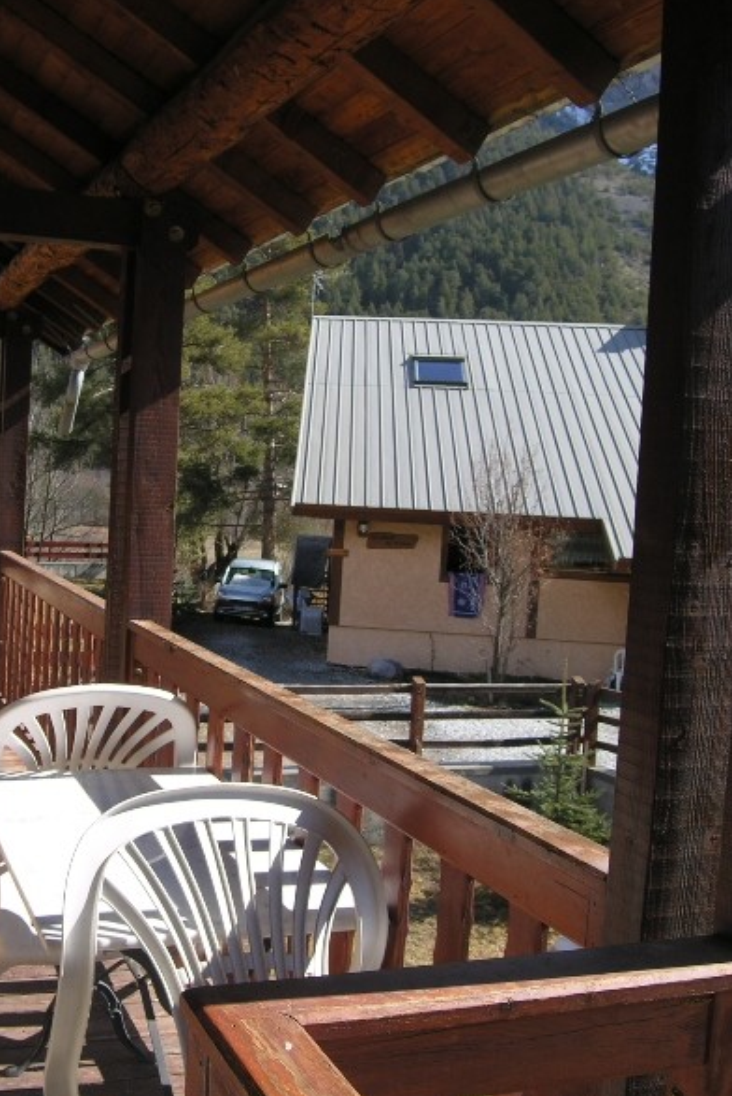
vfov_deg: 55.8
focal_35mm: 34
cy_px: 549
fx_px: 1036
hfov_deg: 37.7
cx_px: 164
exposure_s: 1/185
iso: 50
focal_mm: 6.1
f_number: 4.5
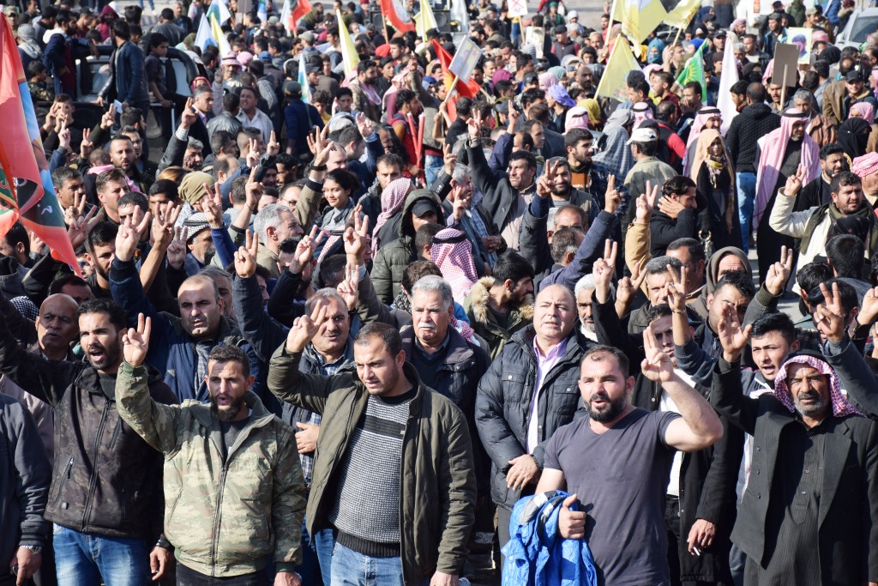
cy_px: 293
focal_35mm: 120
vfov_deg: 11.4
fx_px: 2927
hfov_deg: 17.1
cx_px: 439
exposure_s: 1/640
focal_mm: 80
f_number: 6.3
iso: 200
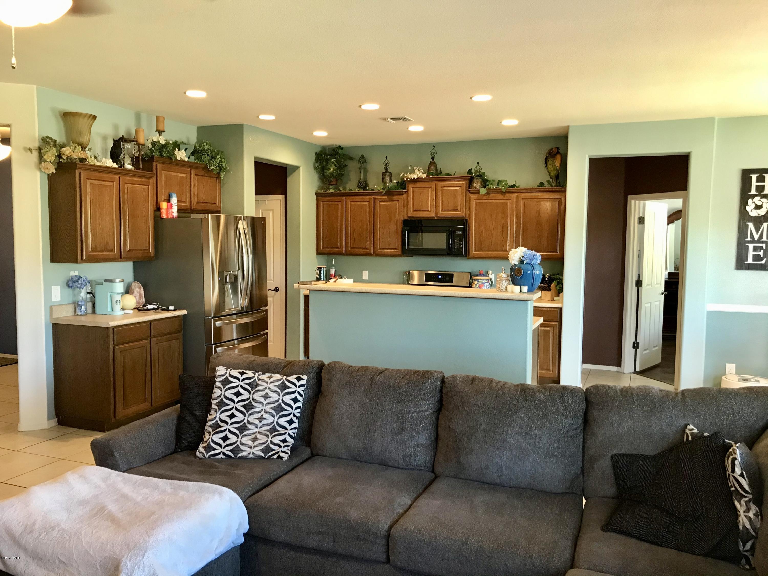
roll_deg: -1.0
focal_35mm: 28
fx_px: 621
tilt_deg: -4.2
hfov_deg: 63.4
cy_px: 288
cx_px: 384
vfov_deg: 49.7
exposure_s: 1/15
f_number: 1.8
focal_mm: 3.99
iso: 40
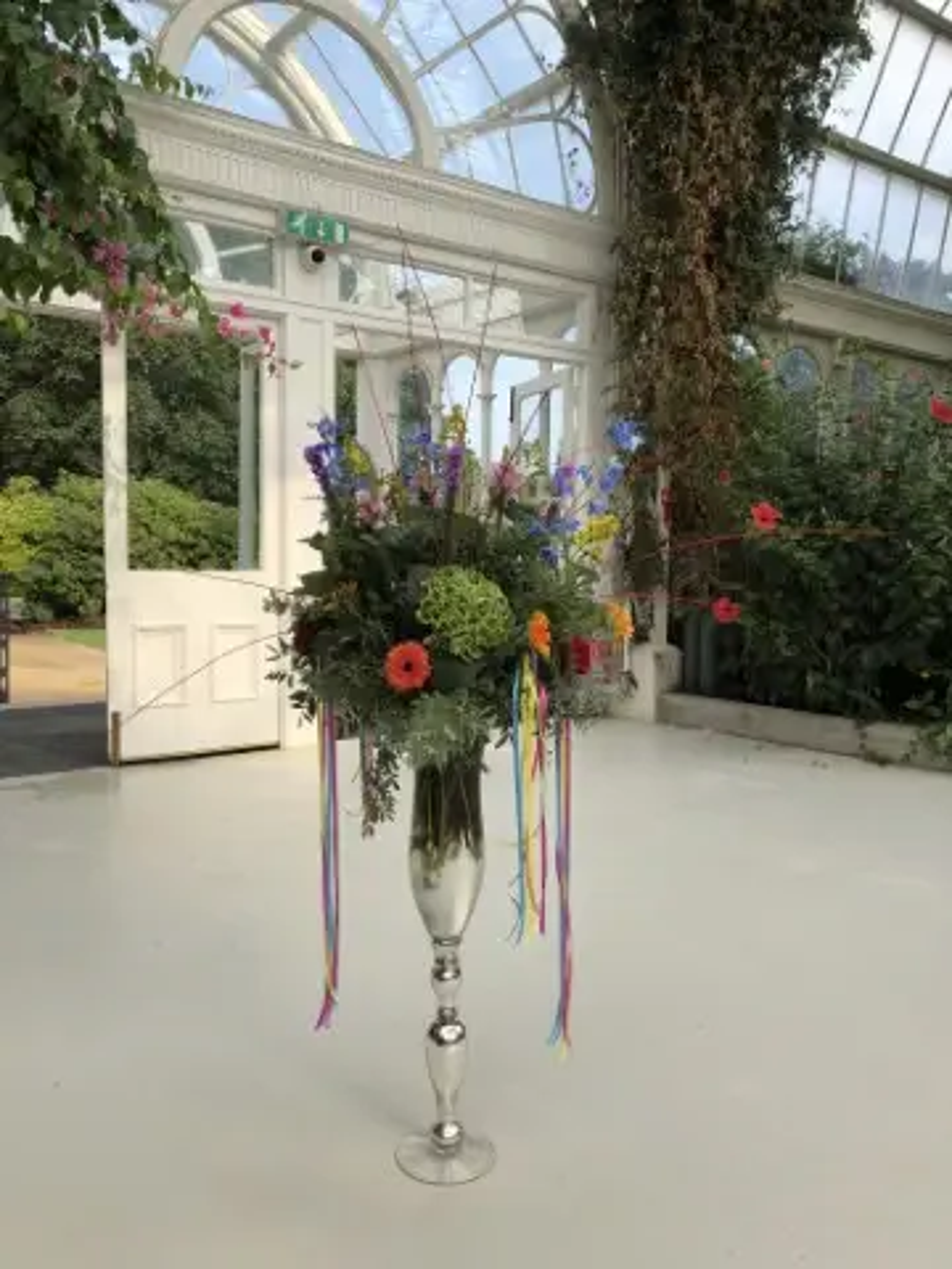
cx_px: 476
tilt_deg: -1.8
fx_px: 1027
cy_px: 634
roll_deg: +0.0
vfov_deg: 63.4
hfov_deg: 49.7
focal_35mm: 28
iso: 20
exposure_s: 1/813
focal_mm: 4
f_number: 1.8
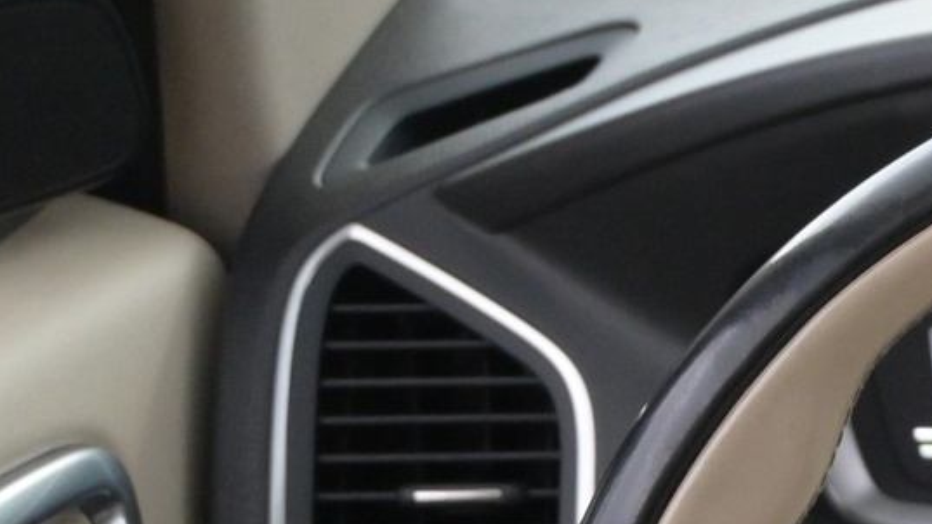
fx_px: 3400
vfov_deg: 8.5
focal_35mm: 138
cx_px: 1364
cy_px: 923
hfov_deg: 14.6
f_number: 4.8
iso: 3600
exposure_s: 1/50
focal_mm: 29
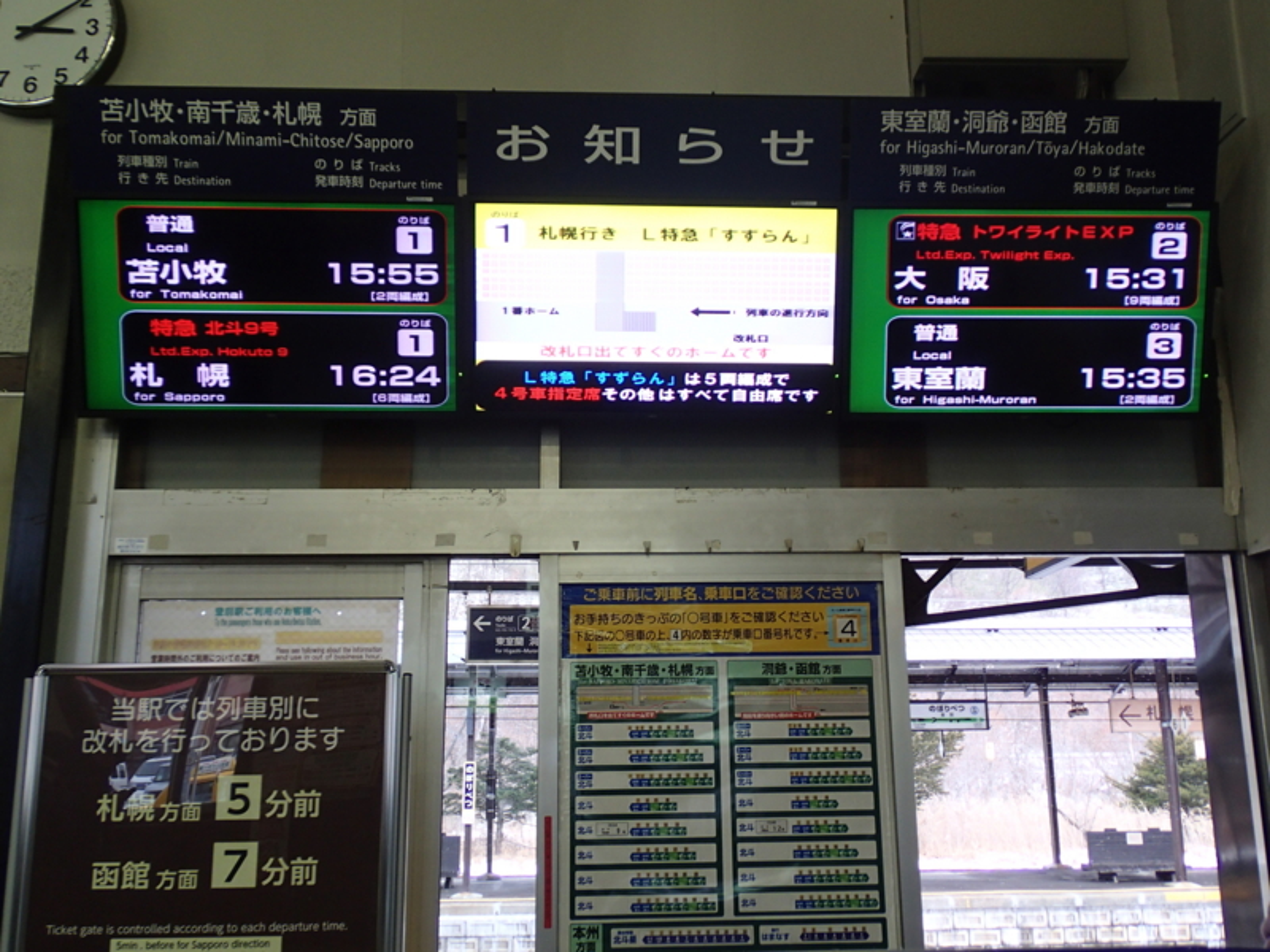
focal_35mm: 35
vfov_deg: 40.7
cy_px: 476
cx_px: 635
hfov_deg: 52.6
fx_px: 1284
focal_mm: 6.42
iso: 200
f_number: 2.6
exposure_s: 1/50
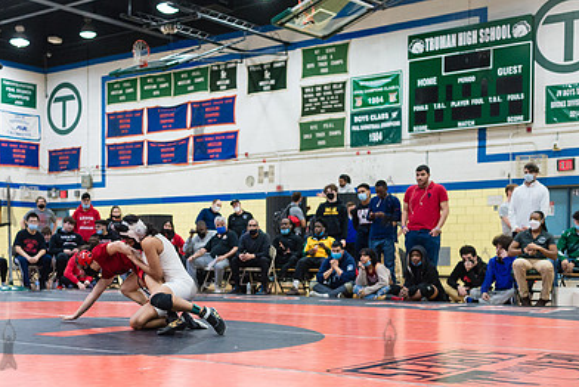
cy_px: 273
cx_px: 198
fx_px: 869
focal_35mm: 54
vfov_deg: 24.9
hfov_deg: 36.5
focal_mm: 35
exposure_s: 1/400
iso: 4000
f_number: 3.5
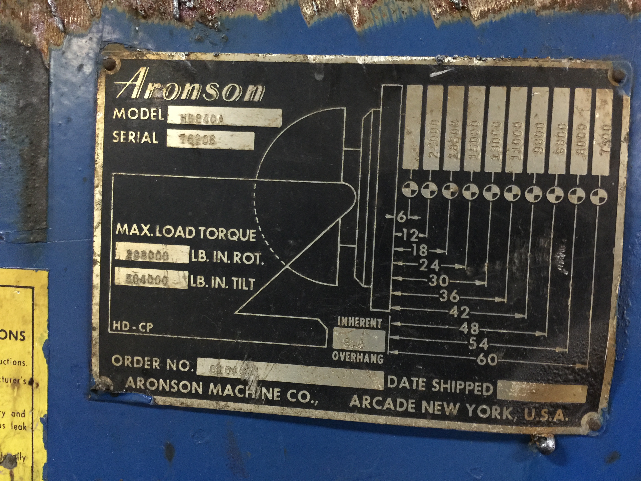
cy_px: 240
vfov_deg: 48.2
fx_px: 537
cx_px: 320
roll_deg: -2.5
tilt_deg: -4.2
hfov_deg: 61.7
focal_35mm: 29
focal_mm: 4.15
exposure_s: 1/4
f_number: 2.2
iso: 100
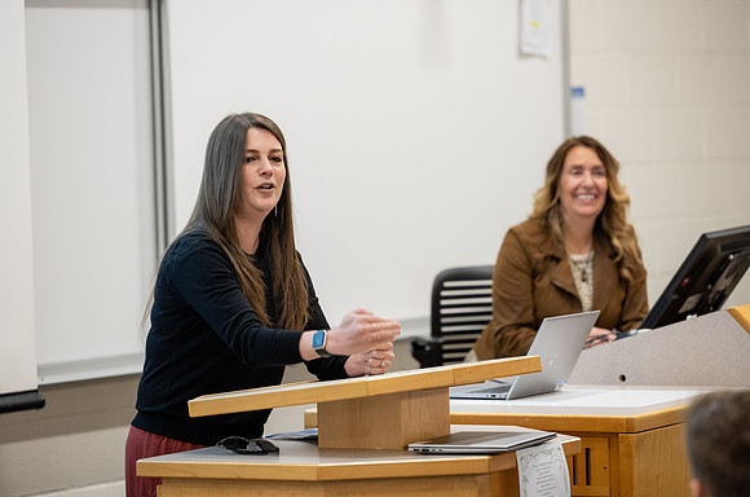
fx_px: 3564
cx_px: 379
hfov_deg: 12.0
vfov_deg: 8.0
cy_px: 250
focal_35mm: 171
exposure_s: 1/200
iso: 1250
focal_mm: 155
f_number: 3.2
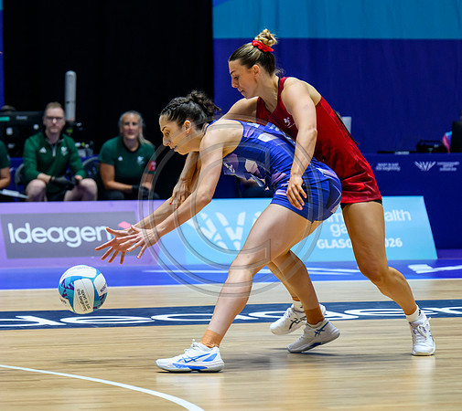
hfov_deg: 8.5
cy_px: 170
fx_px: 3116
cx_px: 49
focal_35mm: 218
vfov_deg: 7.6
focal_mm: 135
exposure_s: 1/1600
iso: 4000
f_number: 4
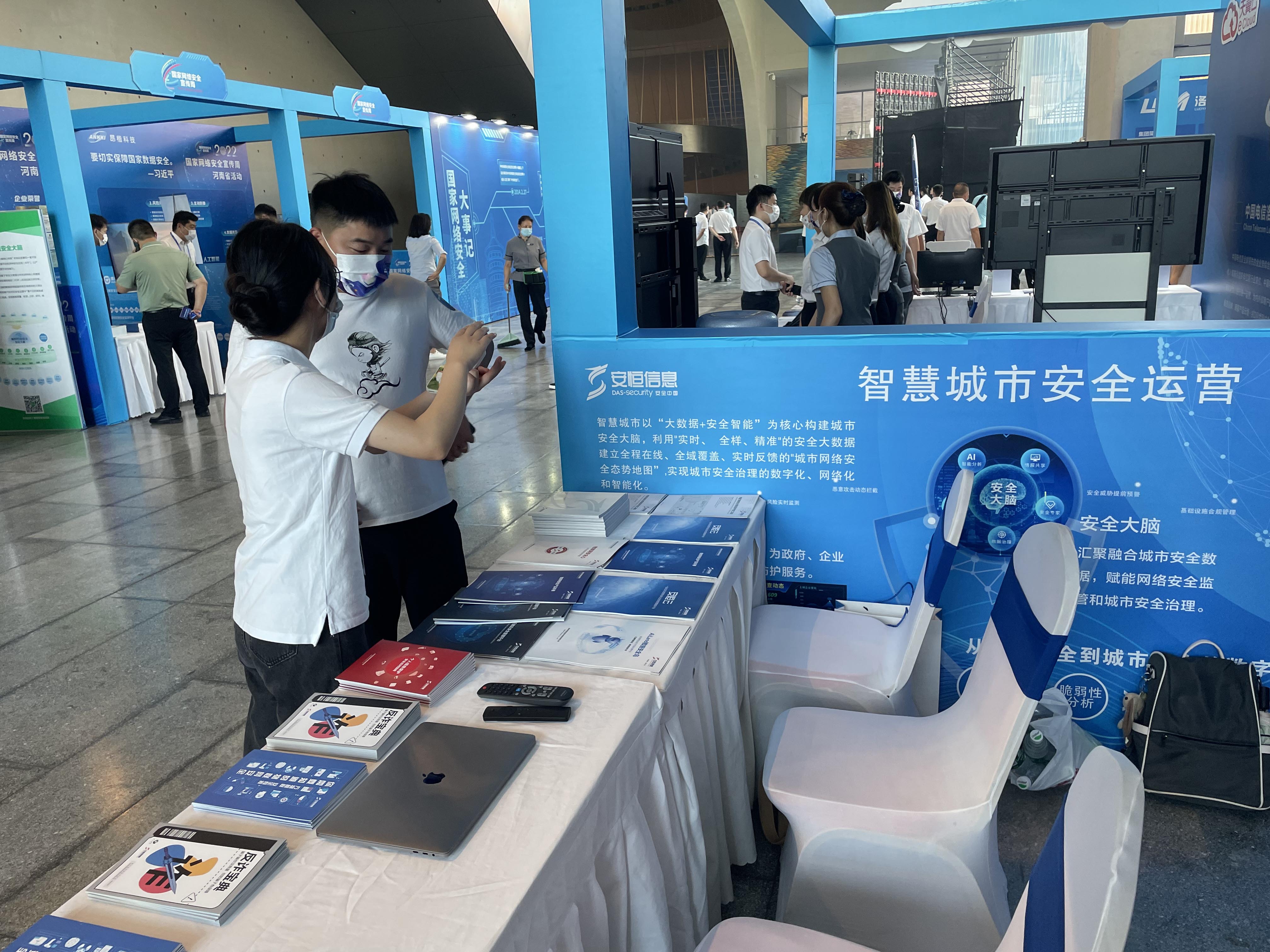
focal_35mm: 26
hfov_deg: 67.3
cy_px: 476
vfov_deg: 53.1
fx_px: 954
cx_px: 635
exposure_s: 1/100
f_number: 1.6
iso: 100
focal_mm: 4.2
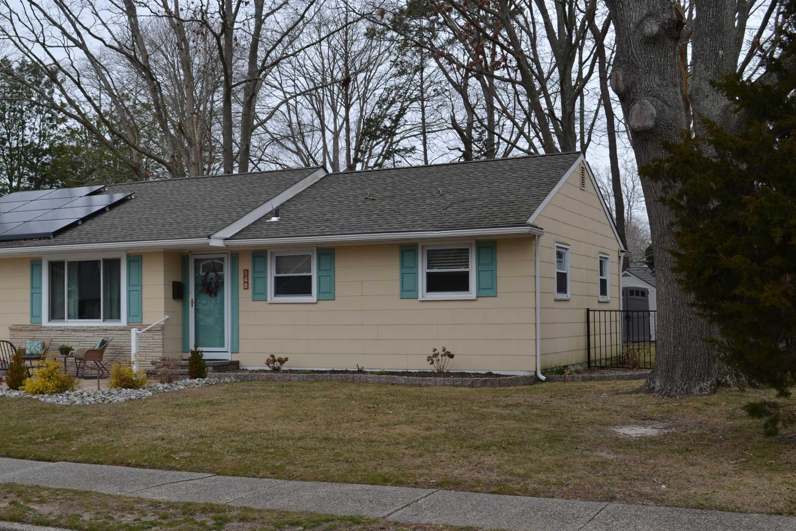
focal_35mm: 43
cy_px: 280
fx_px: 951
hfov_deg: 45.3
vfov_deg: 31.2
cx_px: 350
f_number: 6.3
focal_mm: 22
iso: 100
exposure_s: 1/160
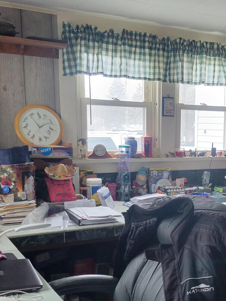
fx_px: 453
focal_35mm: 52
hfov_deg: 27.2
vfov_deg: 36.3
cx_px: 197
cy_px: 209
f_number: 1.8
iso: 200
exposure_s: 1/120
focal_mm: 5.4
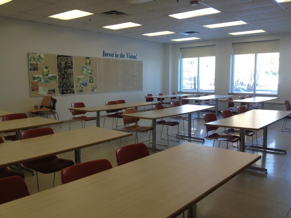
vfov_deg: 40.7
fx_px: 294
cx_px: 146
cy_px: 109
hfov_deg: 52.6
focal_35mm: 35
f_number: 2.4
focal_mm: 4.28
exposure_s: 1/60
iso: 64
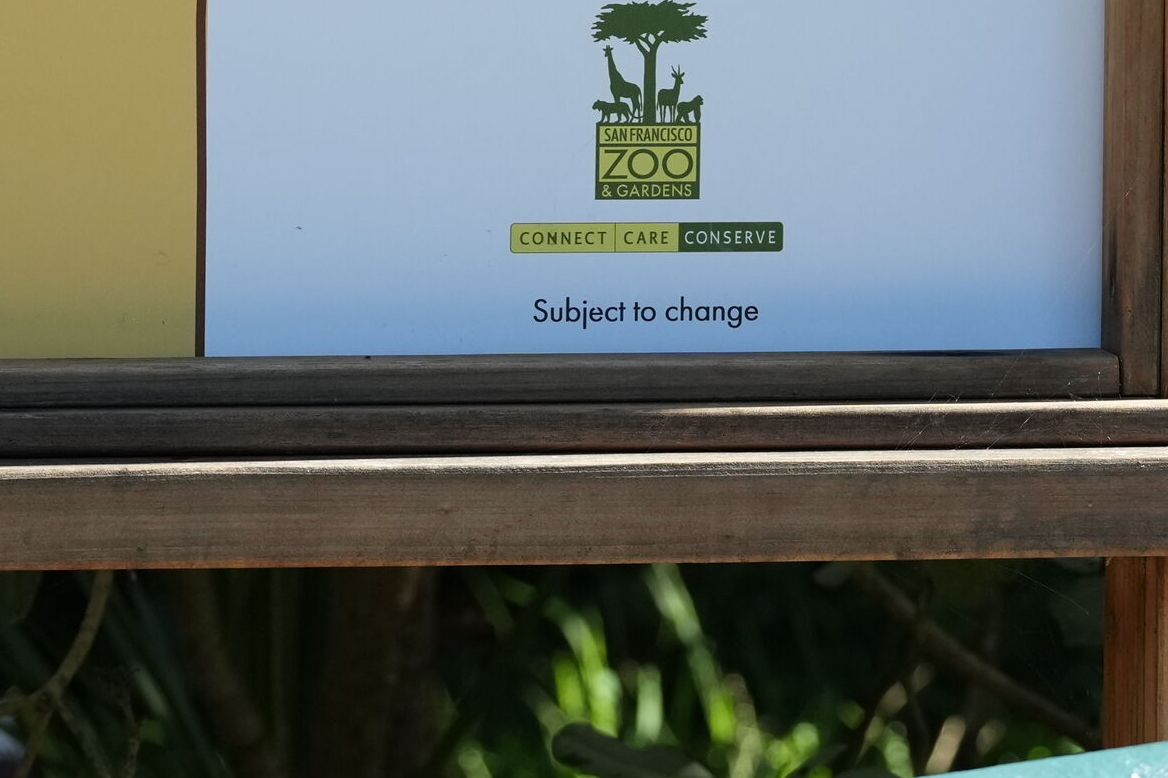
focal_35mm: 370
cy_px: -356
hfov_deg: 5.6
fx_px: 12000
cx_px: 466
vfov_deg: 3.7
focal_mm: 100
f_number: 4.5
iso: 800
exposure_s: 1/1000
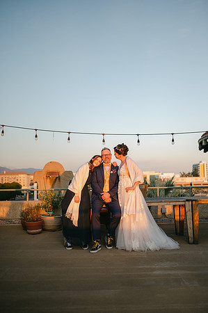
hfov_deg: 37.8
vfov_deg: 54.5
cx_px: 104
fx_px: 304
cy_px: 156
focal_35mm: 35
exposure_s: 1/8000
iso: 1000
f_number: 1.4
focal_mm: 35
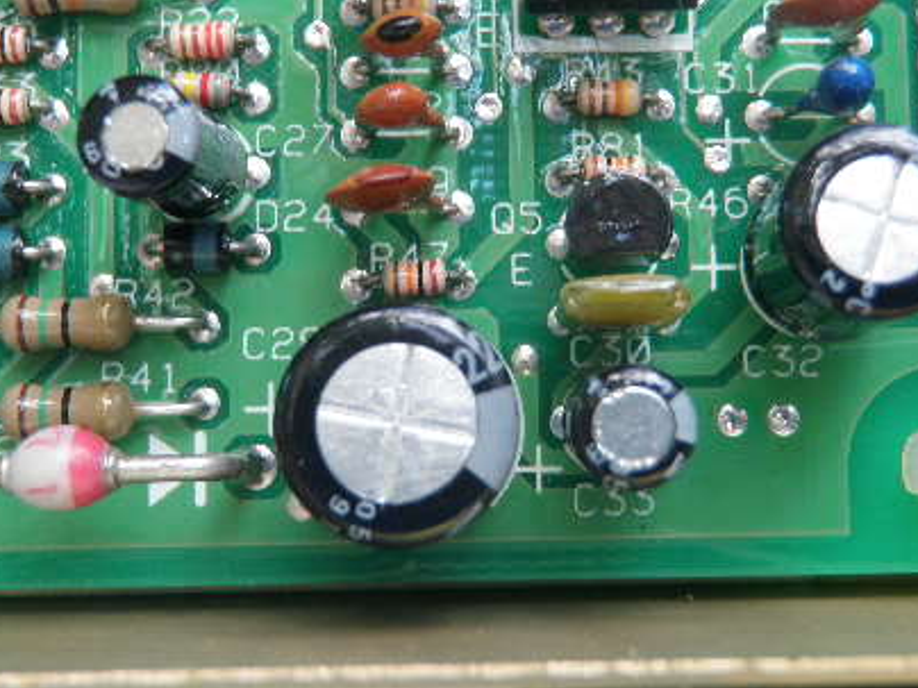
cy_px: 307
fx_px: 1512
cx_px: 529
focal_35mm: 57
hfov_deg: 33.7
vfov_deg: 25.6
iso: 80
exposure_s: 1/40
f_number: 4.1
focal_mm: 6.5
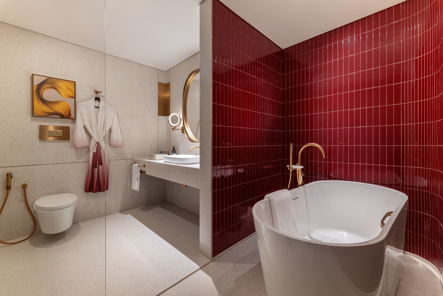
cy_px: 148
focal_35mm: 14
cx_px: 222
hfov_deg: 104.2
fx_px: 172
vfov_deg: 81.2
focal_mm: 14
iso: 100
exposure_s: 1.3
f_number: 11
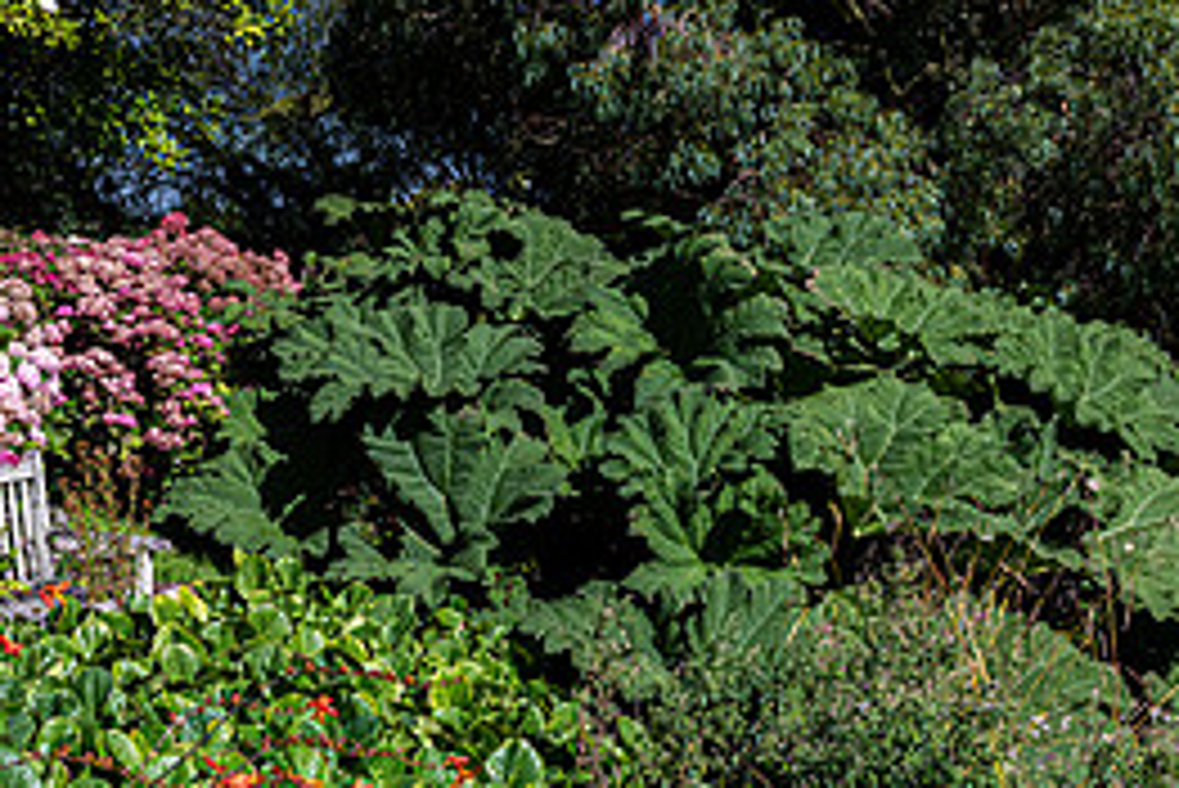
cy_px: 430
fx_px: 1868
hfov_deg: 32.3
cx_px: 0
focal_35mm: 57
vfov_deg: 23.8
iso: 250
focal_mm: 24
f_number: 5.6
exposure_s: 1/1600
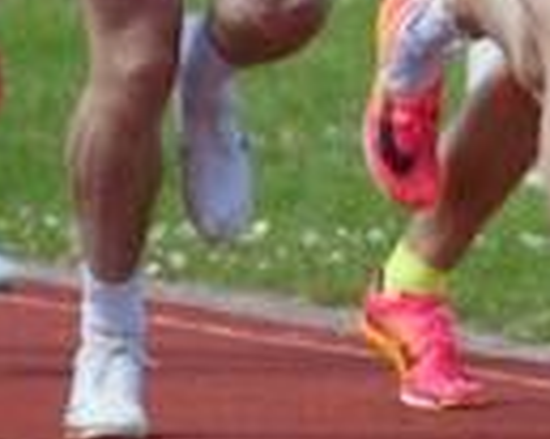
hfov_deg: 1.1
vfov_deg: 0.9
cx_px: 776
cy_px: -188
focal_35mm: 1750
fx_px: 28465
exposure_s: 1/640
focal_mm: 250
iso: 200
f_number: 5.6
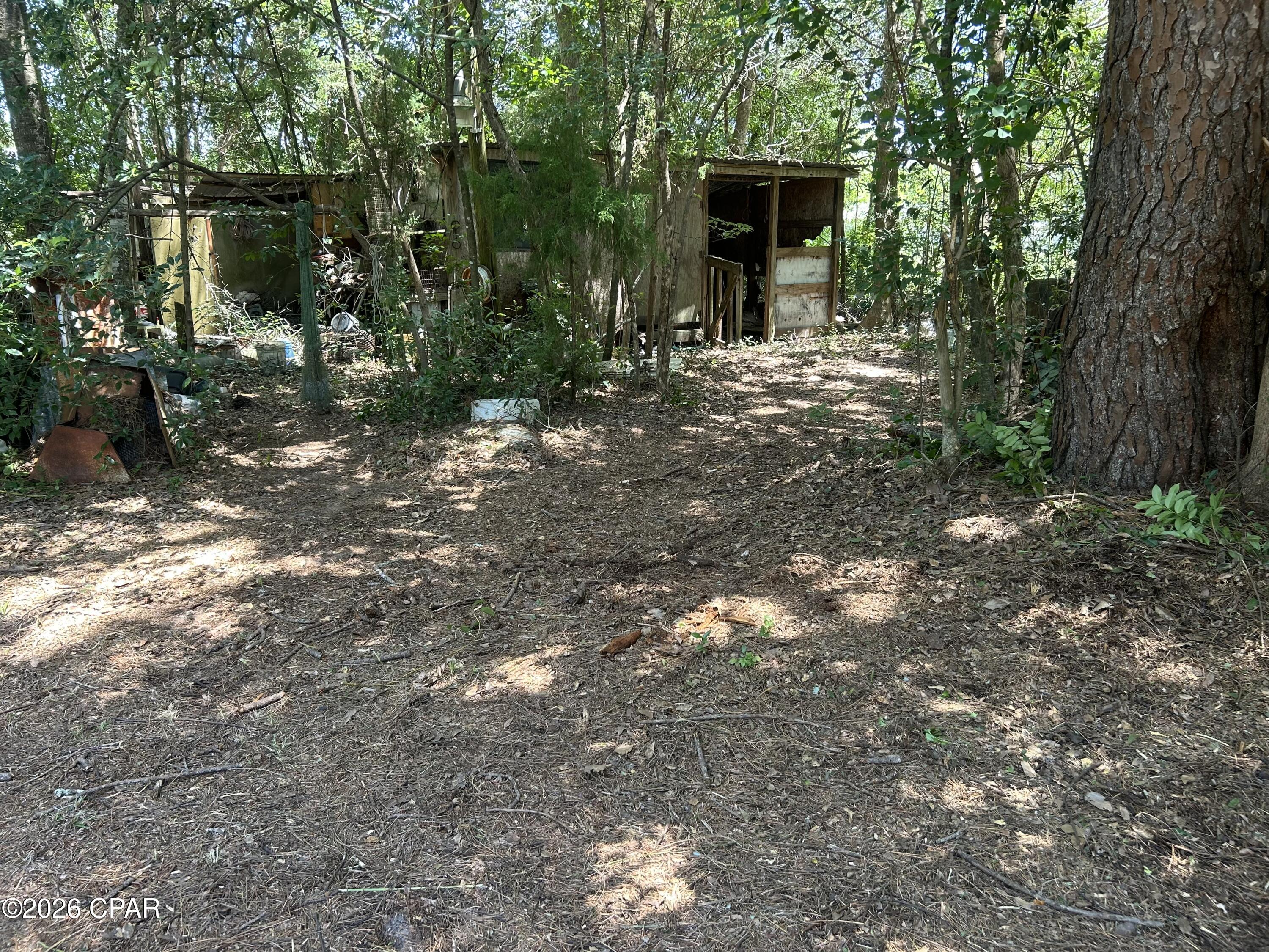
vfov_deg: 53.1
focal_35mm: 26
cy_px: 476
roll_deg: +0.1
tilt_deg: -13.6
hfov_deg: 67.3
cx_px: 634
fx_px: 953
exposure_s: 1/121
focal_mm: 5.7
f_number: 1.5
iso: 80
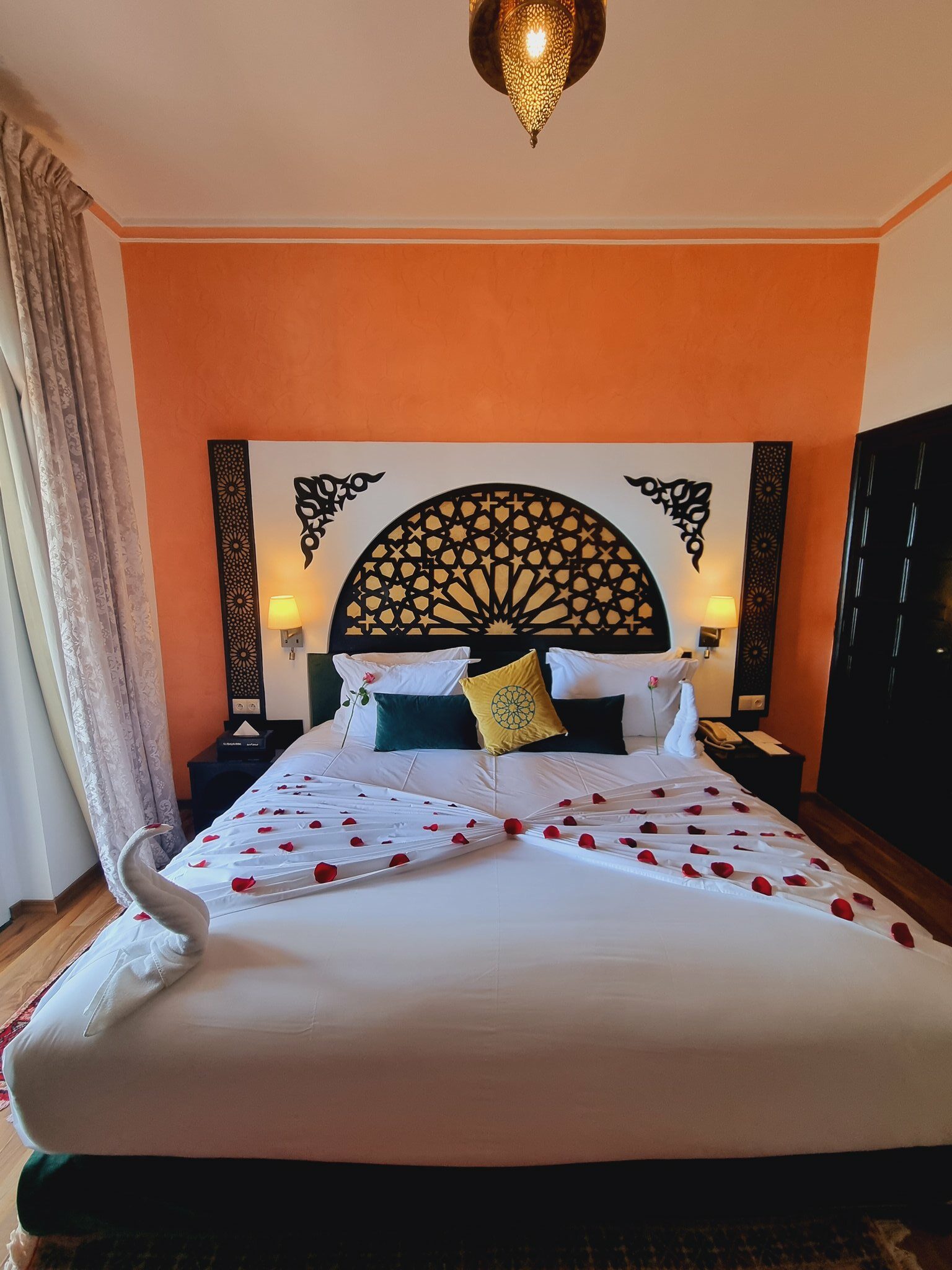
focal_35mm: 13
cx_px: 476
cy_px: 635
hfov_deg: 89.9
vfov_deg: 106.2
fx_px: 477
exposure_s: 1/50
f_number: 2.2
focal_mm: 2.2
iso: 250
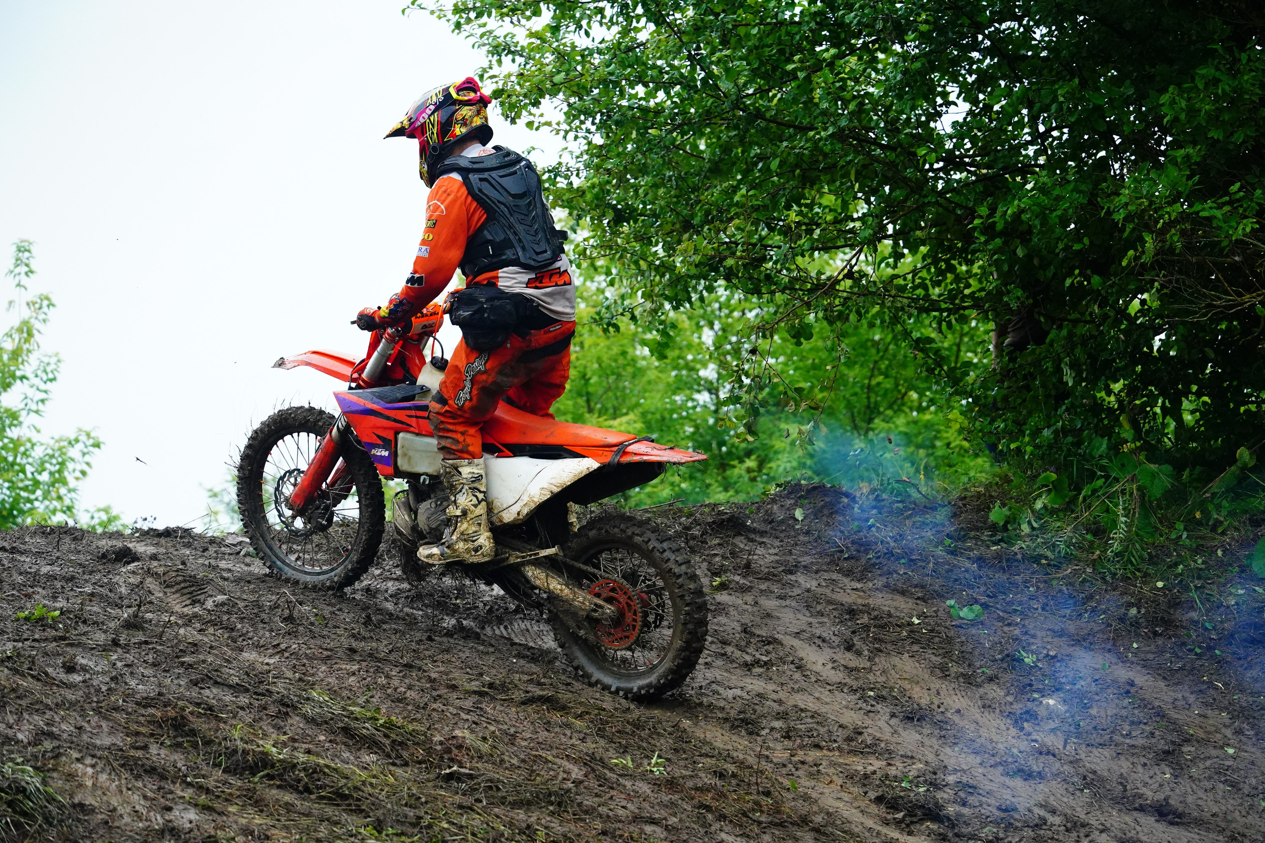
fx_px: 4533
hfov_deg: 15.9
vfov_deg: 10.6
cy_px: 422
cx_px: 632
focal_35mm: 129
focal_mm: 129
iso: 5000
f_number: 4
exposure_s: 1/6400
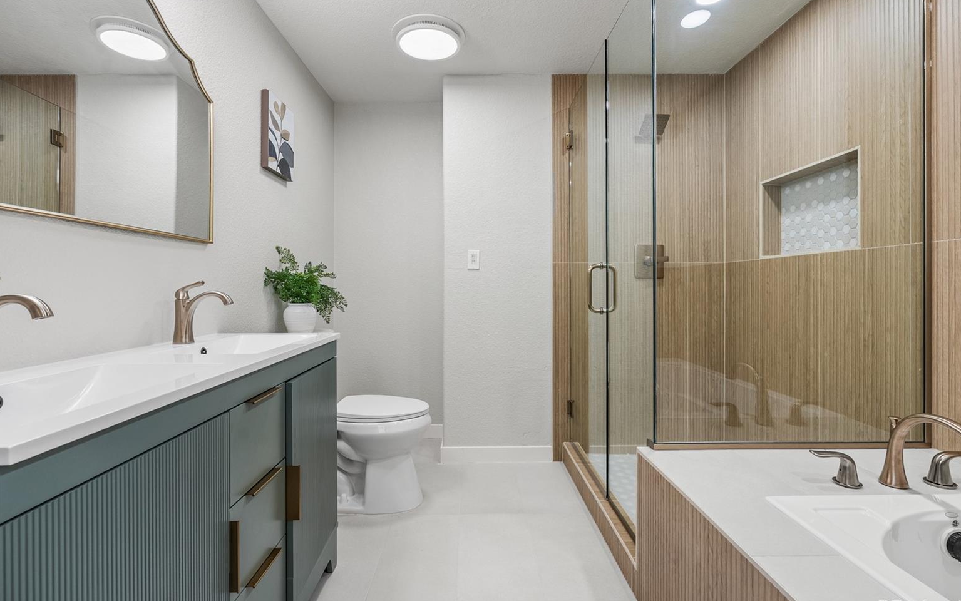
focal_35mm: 17
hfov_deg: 94.4
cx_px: 478
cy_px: 286
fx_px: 445
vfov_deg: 68.0
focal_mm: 16
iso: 200
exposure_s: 1/60
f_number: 8
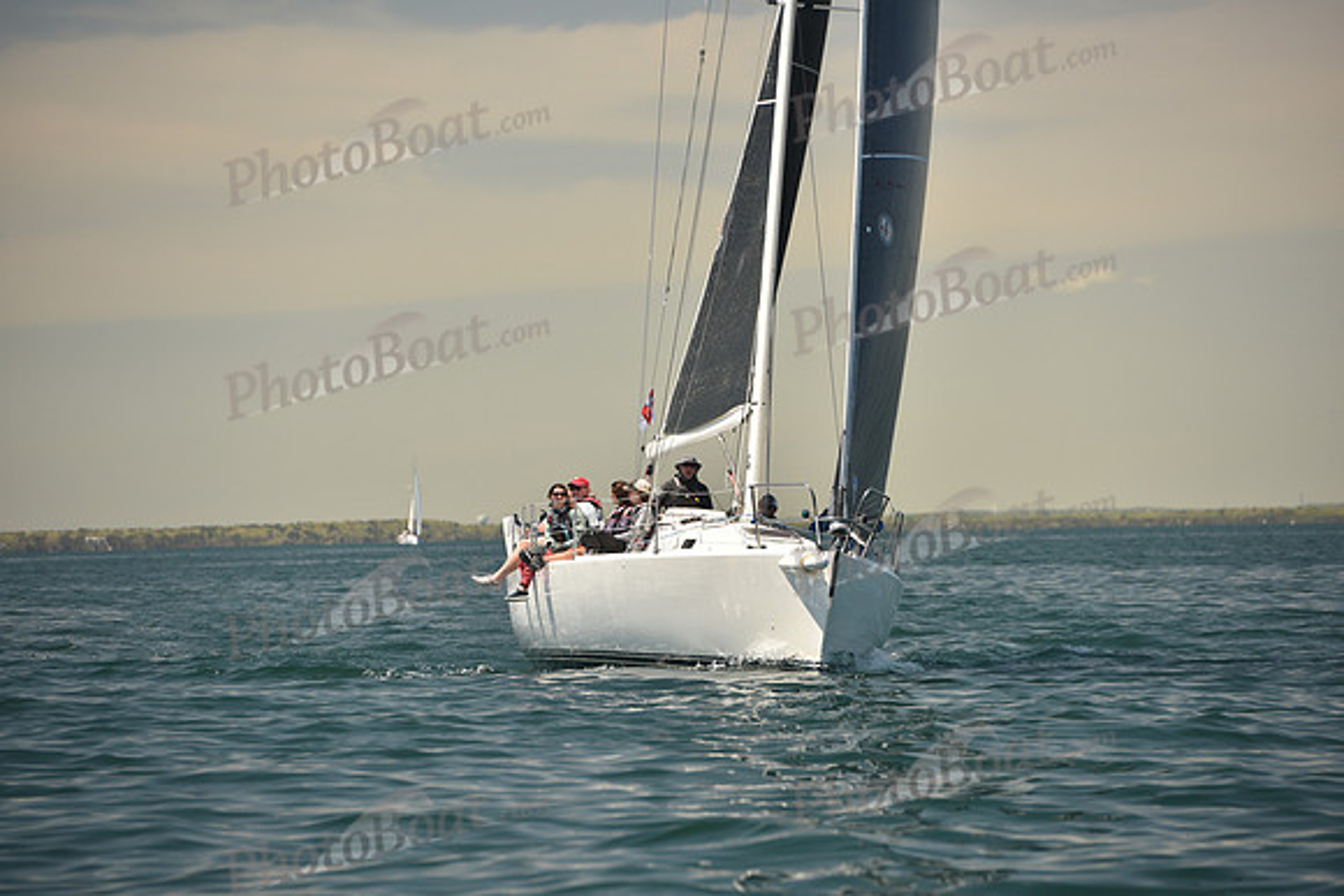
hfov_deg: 10.3
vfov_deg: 6.9
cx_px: 672
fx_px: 7468
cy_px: 448
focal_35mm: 200
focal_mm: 200
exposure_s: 1/800
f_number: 5
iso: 250
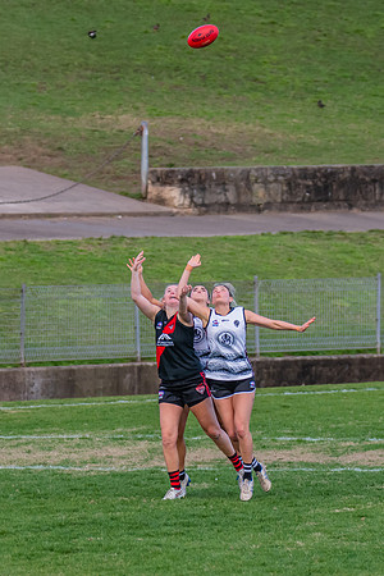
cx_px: 288
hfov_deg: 2.9
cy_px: 375
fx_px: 7622
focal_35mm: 476
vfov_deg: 4.3
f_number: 4.5
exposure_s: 1/1250
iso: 800
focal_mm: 220
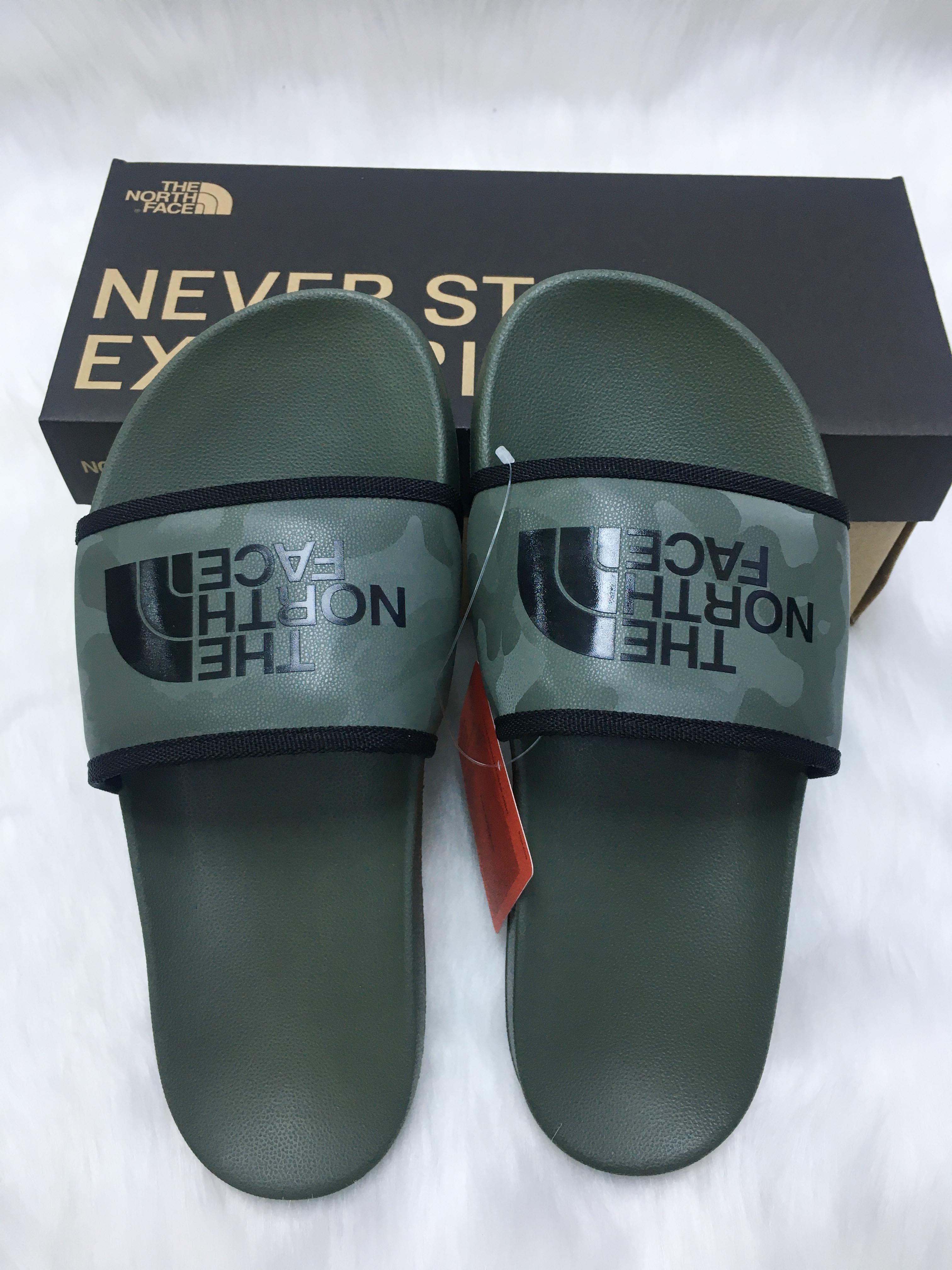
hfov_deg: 48.2
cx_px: 476
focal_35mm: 29
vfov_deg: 61.7
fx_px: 1063
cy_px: 635
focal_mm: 4.15
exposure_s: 1/33
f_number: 2.2
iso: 64
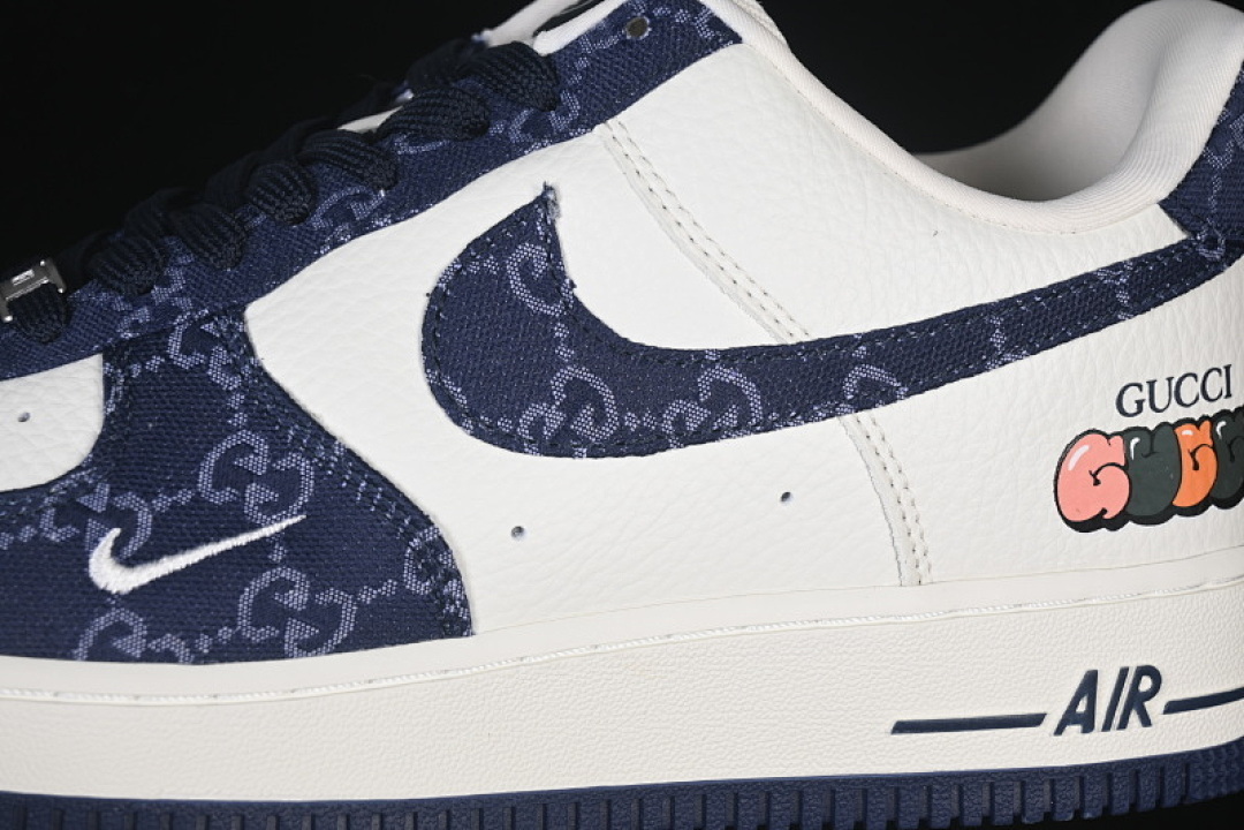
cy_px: 415
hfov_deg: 27.0
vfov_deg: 18.2
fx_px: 2591
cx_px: 622
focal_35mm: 75
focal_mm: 50
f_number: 7.1
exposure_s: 1/80
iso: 160
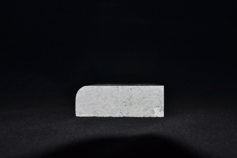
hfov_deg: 57.2
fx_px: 217
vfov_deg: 40.0
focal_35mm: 33
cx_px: 118
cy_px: 79
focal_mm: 22
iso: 100
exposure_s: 1/60
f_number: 8
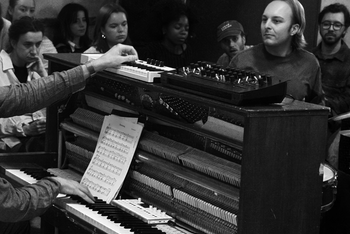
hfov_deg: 16.7
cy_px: 122
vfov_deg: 11.2
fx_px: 1186
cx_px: 105
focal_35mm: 122
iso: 6400
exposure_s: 1/25
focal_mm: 30.9
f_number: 4
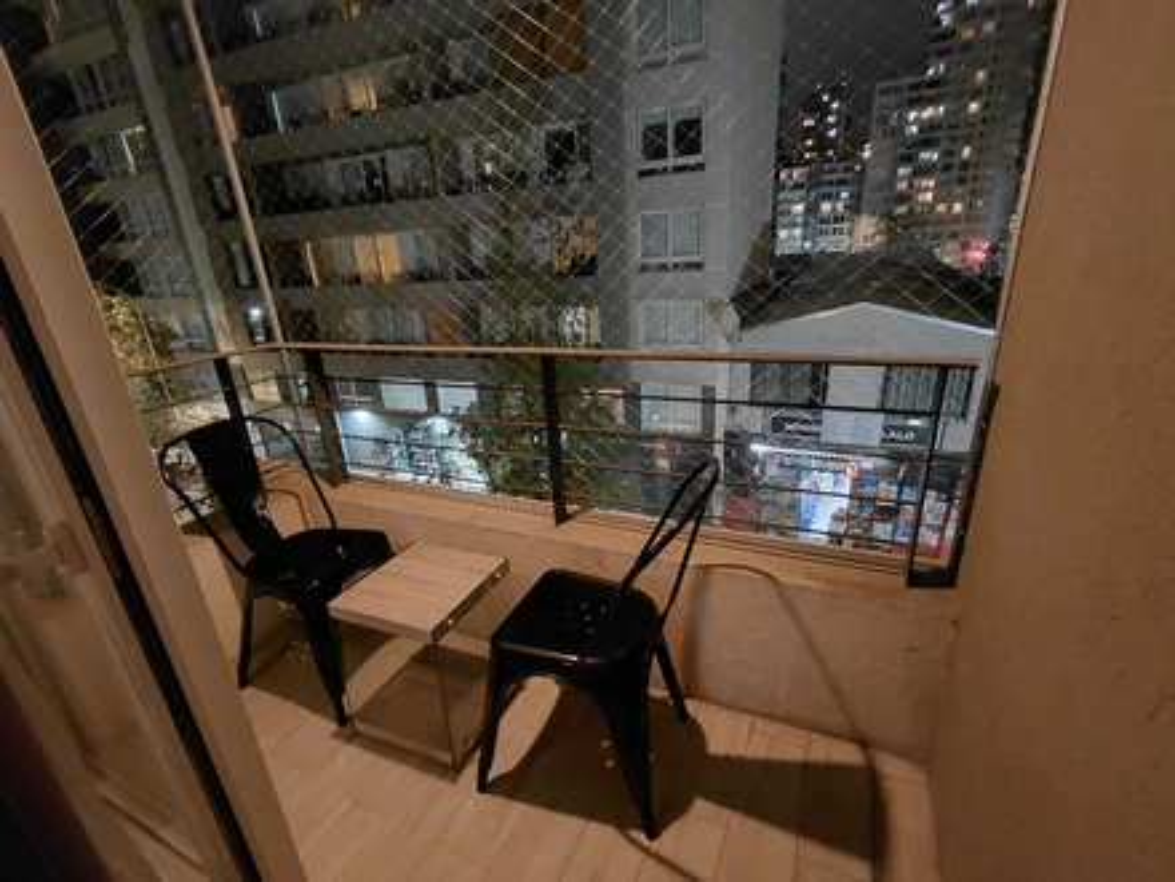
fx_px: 543
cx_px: 588
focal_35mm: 16
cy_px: 441
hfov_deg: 94.5
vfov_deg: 78.1
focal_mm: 1.64
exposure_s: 1/14.3
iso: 800
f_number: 2.2
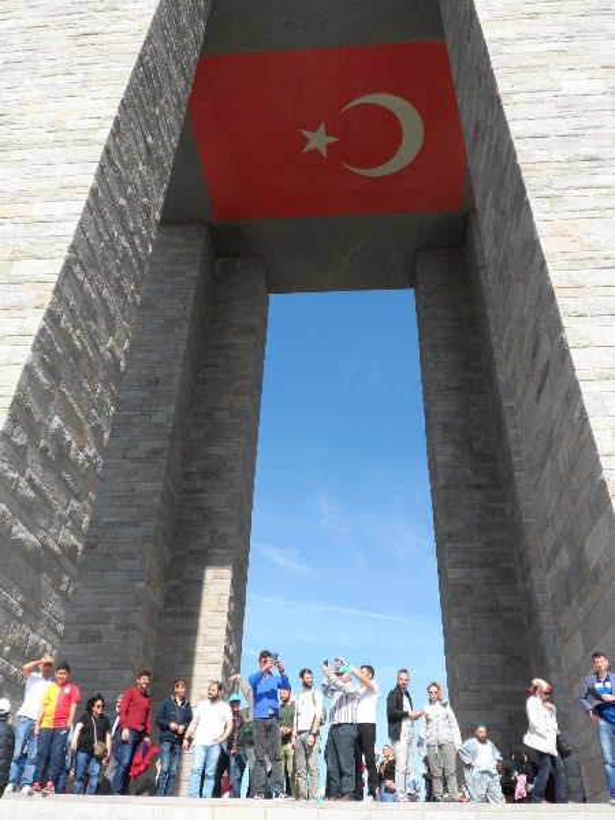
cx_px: 308
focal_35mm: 28
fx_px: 663
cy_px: 410
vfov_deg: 63.4
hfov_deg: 49.7
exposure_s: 1/500
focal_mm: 4.9
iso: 80
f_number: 3.1
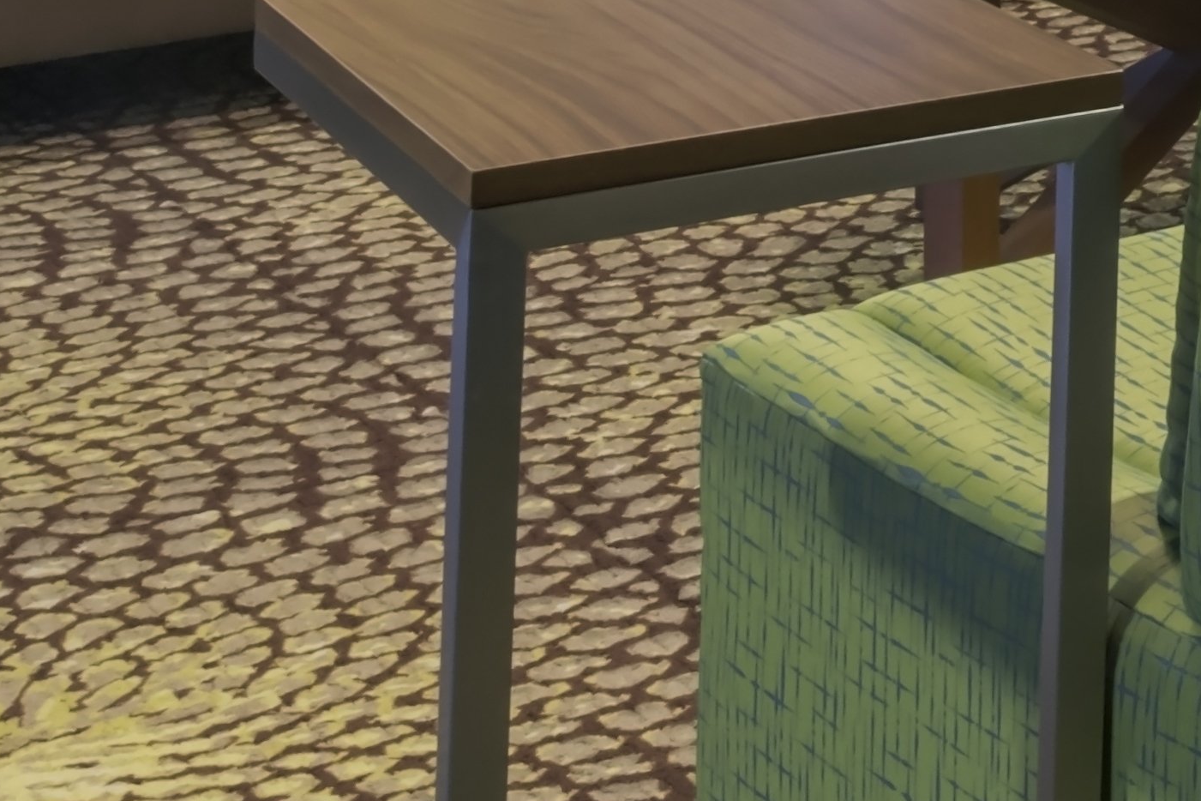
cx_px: 2834
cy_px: -166
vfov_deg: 12.0
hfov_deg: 13.6
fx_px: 3736
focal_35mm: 112
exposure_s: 3
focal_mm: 19
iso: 200
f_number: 18
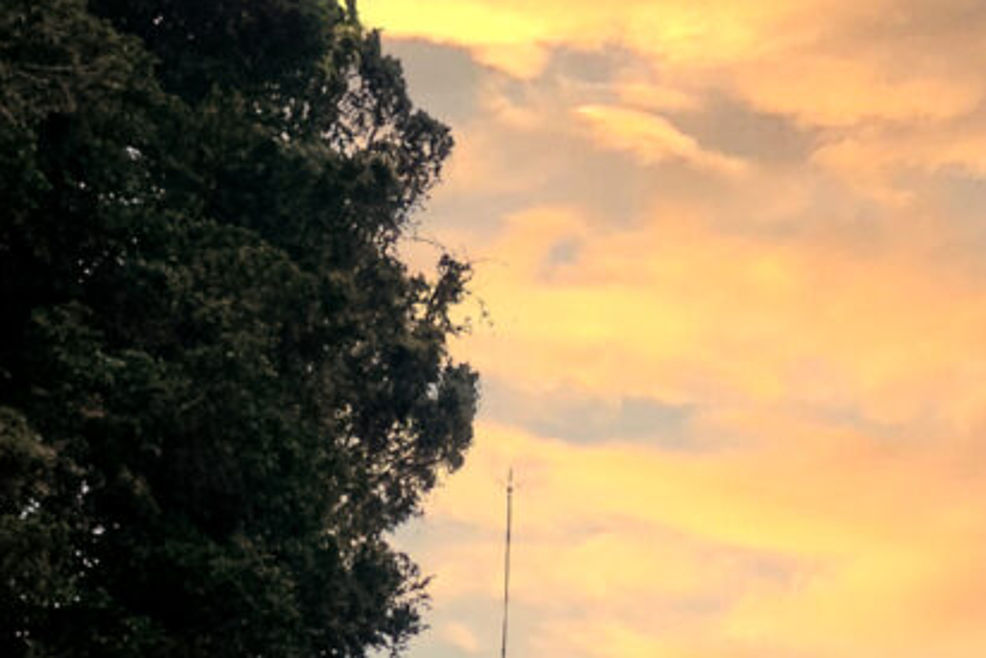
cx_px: 1065
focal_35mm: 149
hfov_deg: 13.5
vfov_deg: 8.9
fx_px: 4082
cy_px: 1047
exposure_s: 1/125
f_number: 2.8
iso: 800
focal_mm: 24
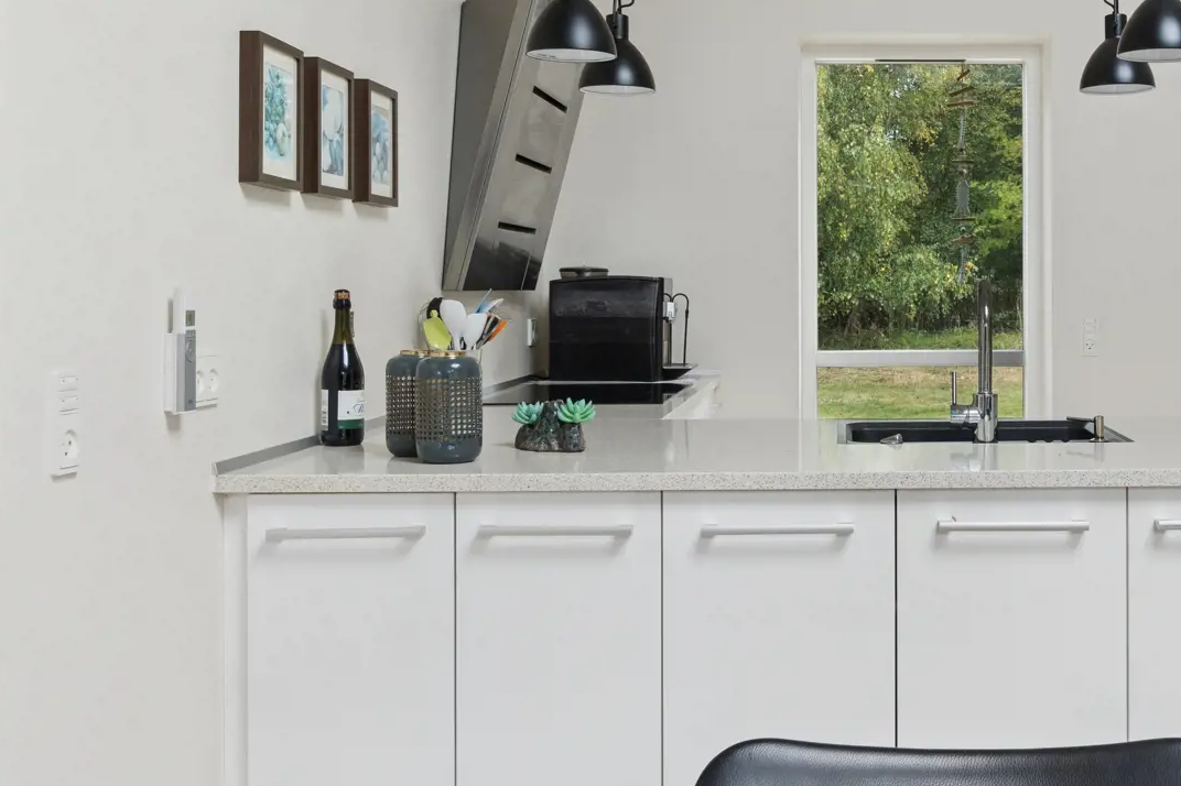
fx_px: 1410
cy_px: 306
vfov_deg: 31.1
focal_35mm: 43
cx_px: 906
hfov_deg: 43.8
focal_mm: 16
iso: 200
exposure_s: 1/30
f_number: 8
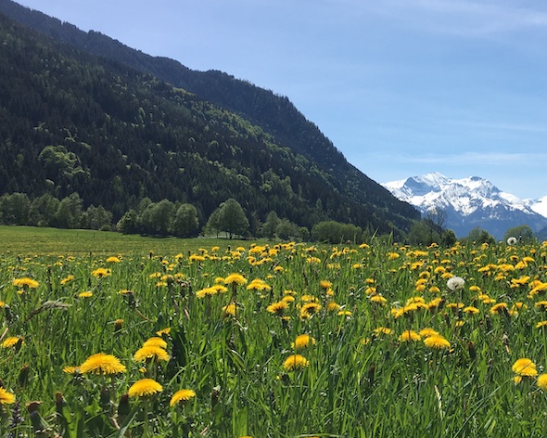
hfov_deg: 37.0
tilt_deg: +0.1
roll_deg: +0.3
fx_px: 777
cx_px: 463
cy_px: 247
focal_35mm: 48
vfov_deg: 31.4
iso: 25
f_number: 2.2
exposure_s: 1/1748
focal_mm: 4.15
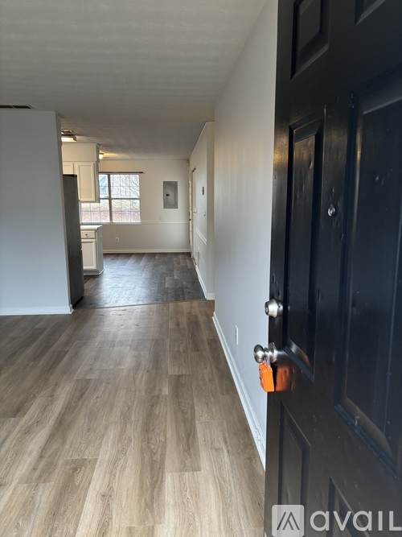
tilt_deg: -8.5
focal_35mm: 26
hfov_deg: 53.0
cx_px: 201
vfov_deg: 67.3
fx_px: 403
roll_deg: -0.1
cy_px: 268
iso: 125
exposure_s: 1/60
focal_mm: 5.96
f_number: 1.6
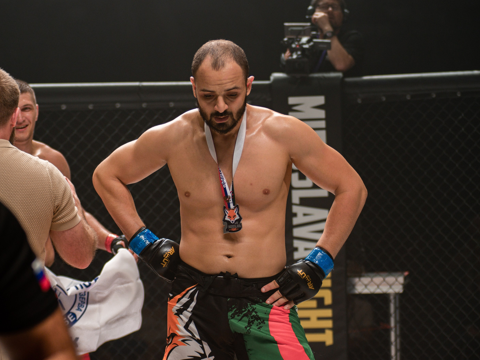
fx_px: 1387
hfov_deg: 19.6
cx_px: 214
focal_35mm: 100
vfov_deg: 14.8
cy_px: 156
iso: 1000
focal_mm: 80
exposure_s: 1/640
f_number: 4
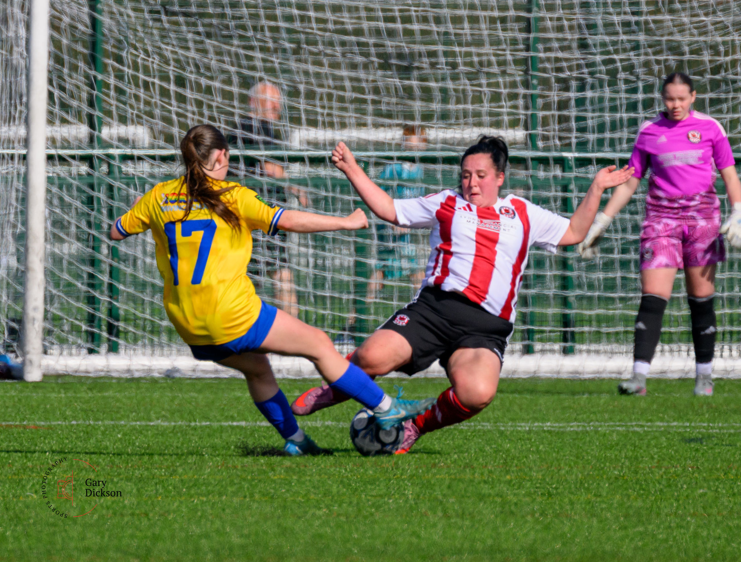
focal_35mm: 948
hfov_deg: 2.1
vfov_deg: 1.6
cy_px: 231
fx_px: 20378
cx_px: 340
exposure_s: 1/2000
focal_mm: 400
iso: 320
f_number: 5.6
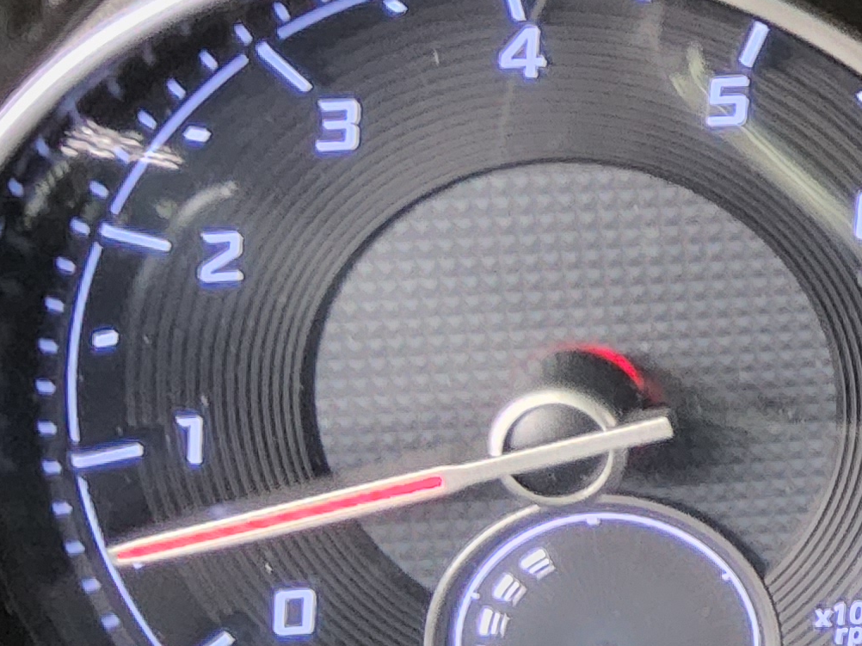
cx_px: 1442
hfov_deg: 16.6
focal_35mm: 103
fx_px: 2564
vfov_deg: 14.3
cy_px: 239
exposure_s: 1/40
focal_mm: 3.08
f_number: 2
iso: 640
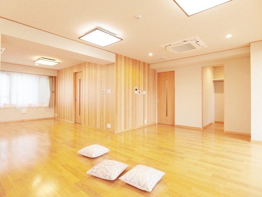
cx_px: 131
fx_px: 144
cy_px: 98
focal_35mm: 19
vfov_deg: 68.7
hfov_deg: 84.7
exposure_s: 1/125
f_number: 2.7
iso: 200
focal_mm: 4.06
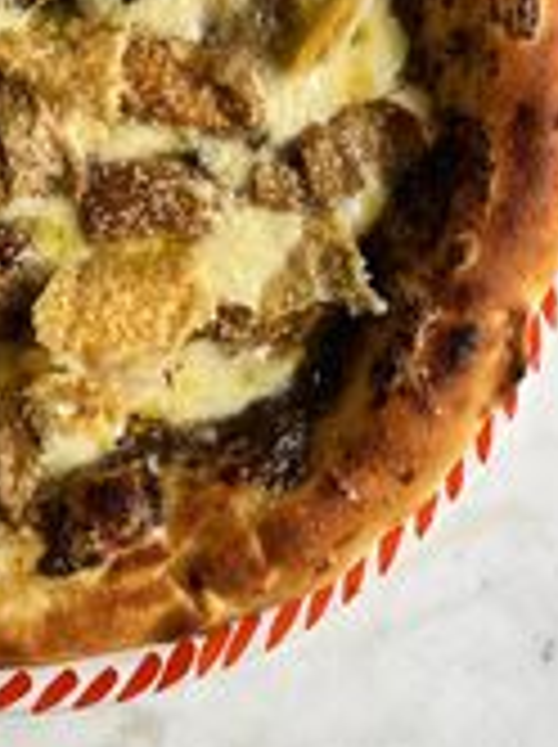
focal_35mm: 67
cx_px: 14
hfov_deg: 21.2
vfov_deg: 28.0
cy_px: 79
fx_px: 1444
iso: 40
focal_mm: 5.7
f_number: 1.5
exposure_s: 1/190
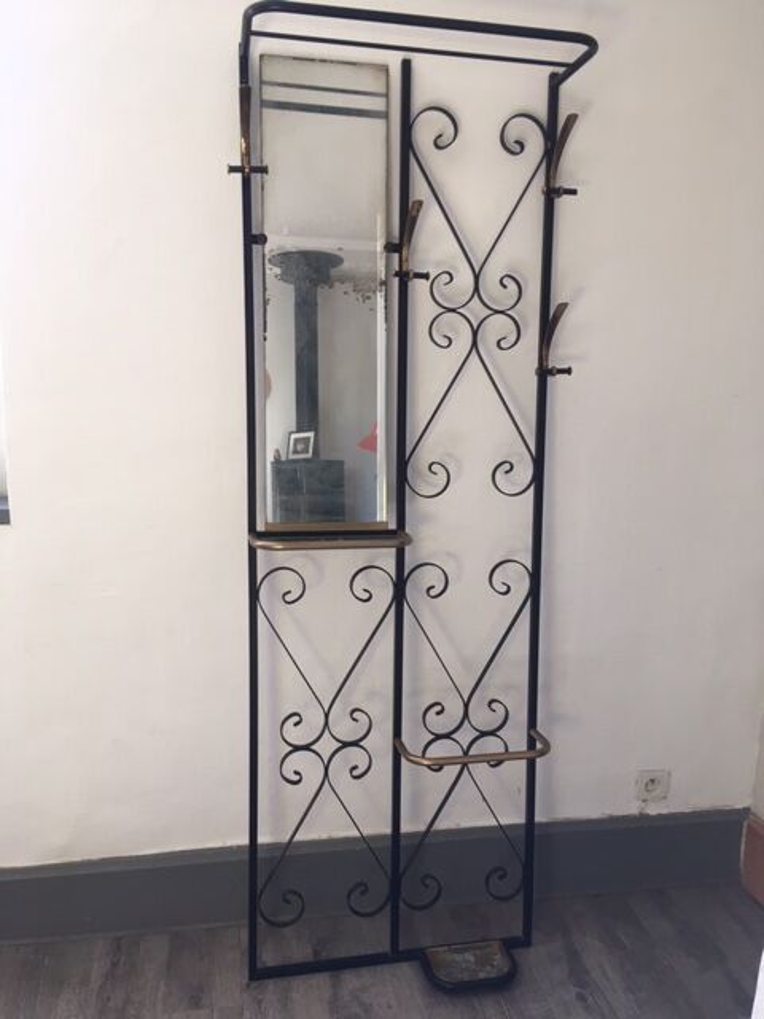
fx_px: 853
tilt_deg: -13.3
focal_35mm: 29
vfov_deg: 61.7
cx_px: 382
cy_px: 510
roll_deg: -2.3
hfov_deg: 48.2
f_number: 2.2
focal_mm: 4.15
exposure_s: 1/33
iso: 25
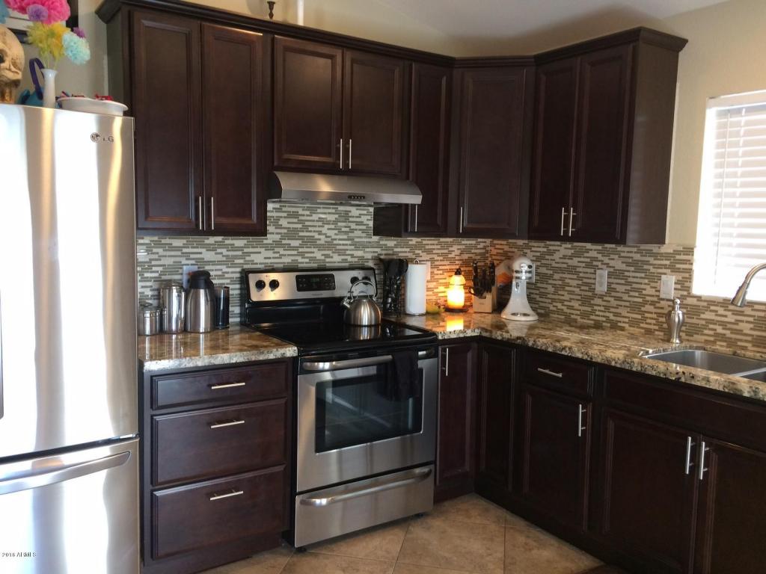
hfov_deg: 61.7
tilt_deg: -9.6
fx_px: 642
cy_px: 287
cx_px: 383
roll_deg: -2.1
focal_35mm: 29
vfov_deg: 48.2
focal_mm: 4.15
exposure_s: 1/30
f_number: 2.2
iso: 100
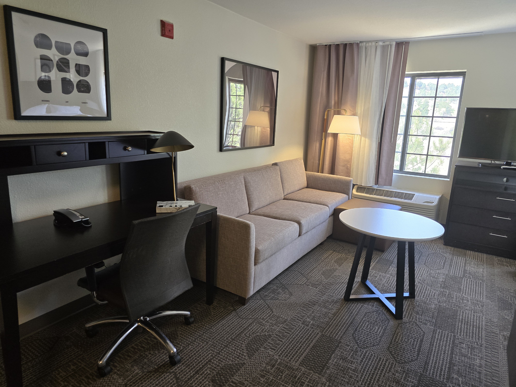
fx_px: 343
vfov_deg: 58.9
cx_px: 258
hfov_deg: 73.9
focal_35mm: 23
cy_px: 194
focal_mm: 6.3
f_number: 1.7
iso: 320
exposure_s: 1/120
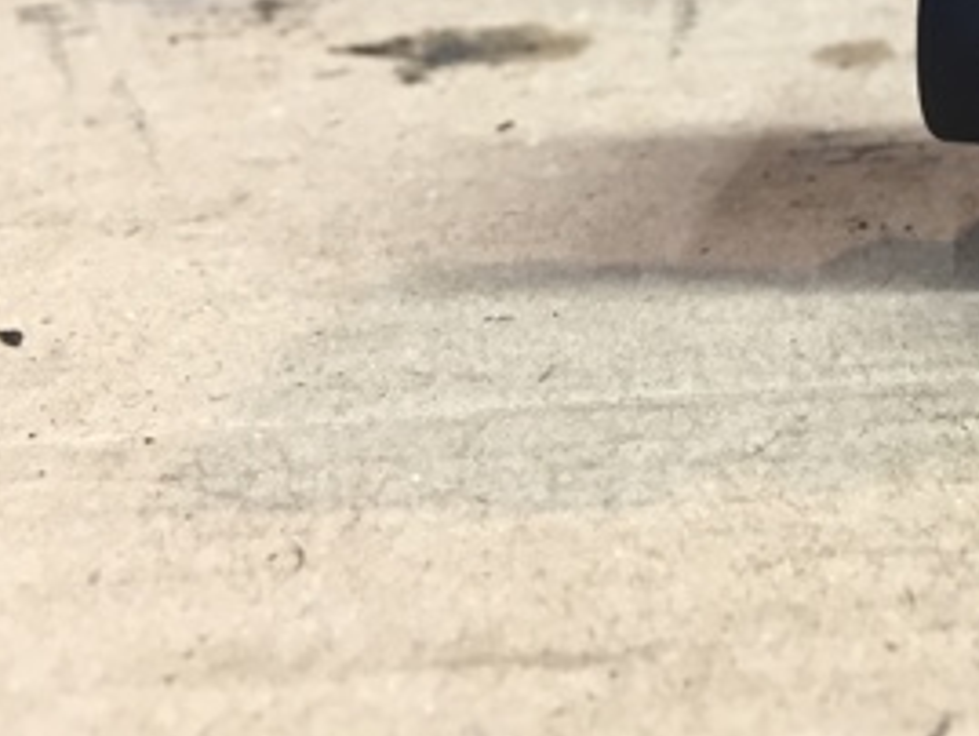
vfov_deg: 20.2
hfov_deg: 25.7
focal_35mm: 69
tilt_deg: -17.2
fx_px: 1952
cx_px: 1121
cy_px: -109
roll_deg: -0.4
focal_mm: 4.15
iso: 100
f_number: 2.2
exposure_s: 1/33
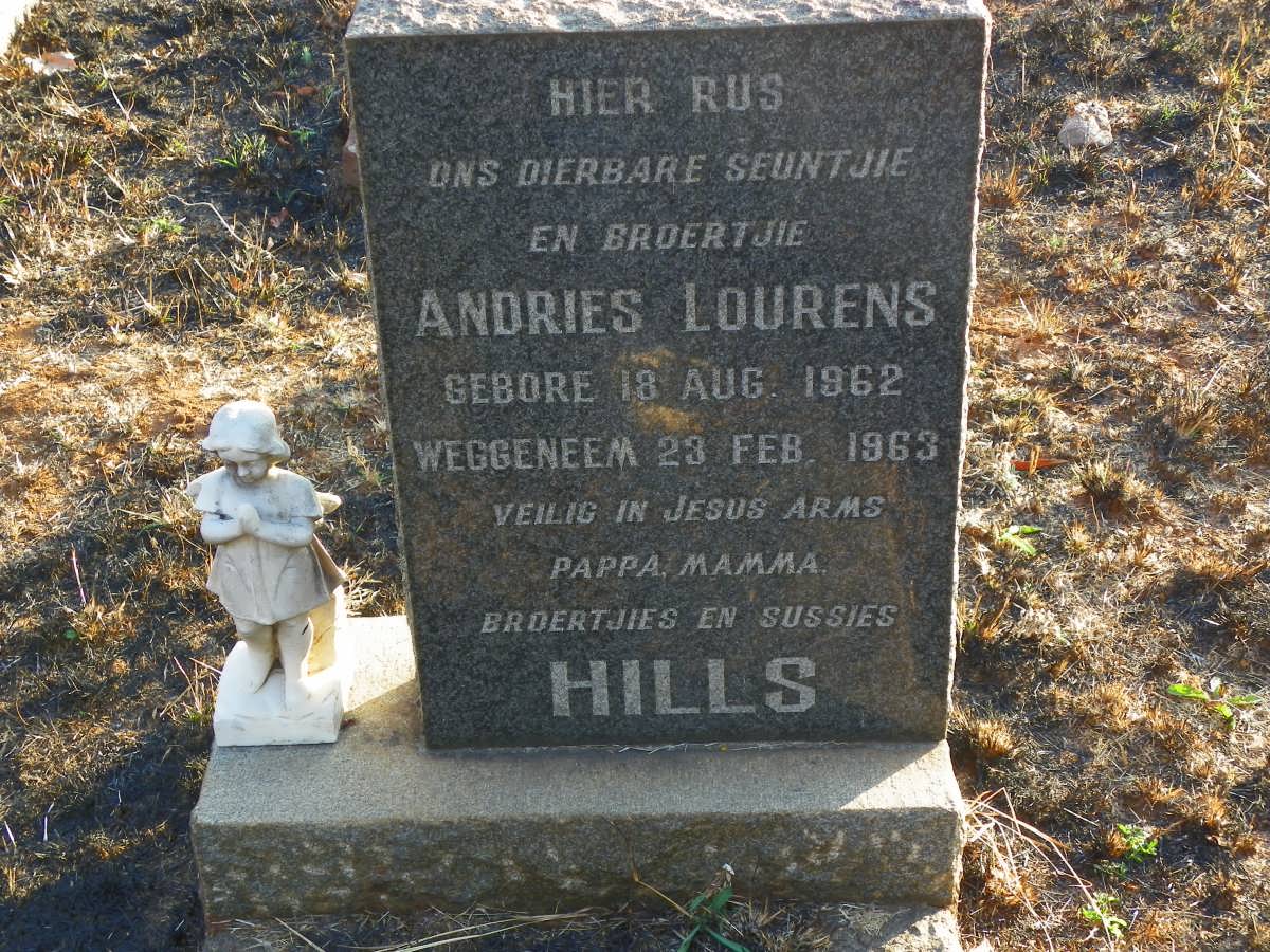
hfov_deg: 33.2
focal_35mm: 58
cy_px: 476
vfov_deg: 25.2
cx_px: 635
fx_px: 2128
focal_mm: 10.3
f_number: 3.5
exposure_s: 1/40
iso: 64
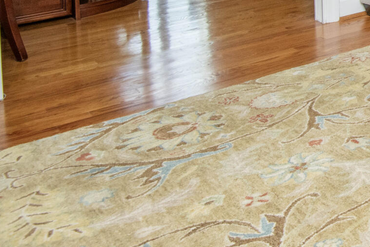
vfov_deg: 17.8
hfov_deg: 21.1
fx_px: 647
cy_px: -182
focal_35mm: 63
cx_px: 671
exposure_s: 1/60
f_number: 9
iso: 400
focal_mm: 16
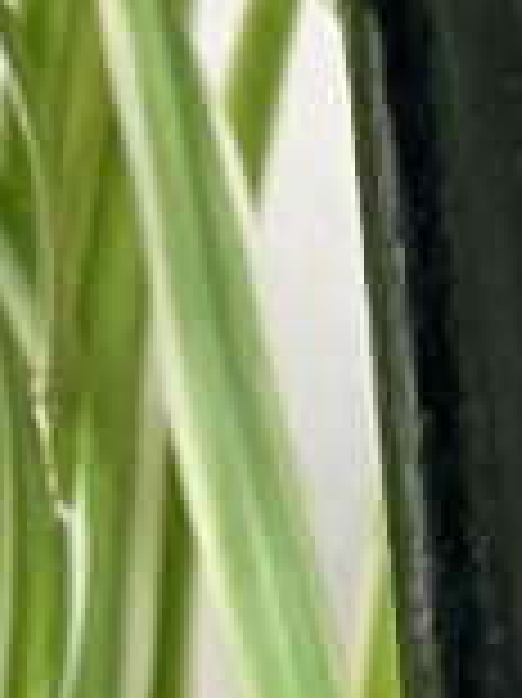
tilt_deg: -1.4
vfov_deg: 9.6
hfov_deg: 7.2
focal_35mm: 201
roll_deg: +0.0
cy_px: 968
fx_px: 4047
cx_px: 972
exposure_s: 1/60
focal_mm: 5.1
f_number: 1.6
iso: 160
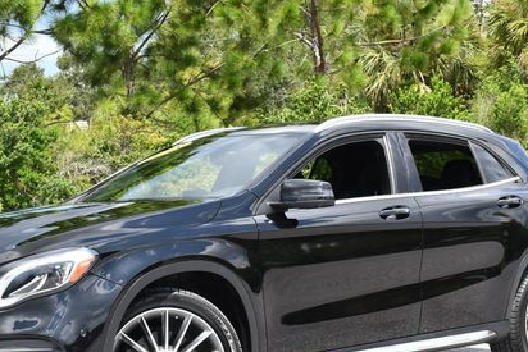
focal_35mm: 87
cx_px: 222
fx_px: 1276
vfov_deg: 15.7
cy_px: 228
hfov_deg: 23.3
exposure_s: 1/250
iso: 180
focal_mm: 28
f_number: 8
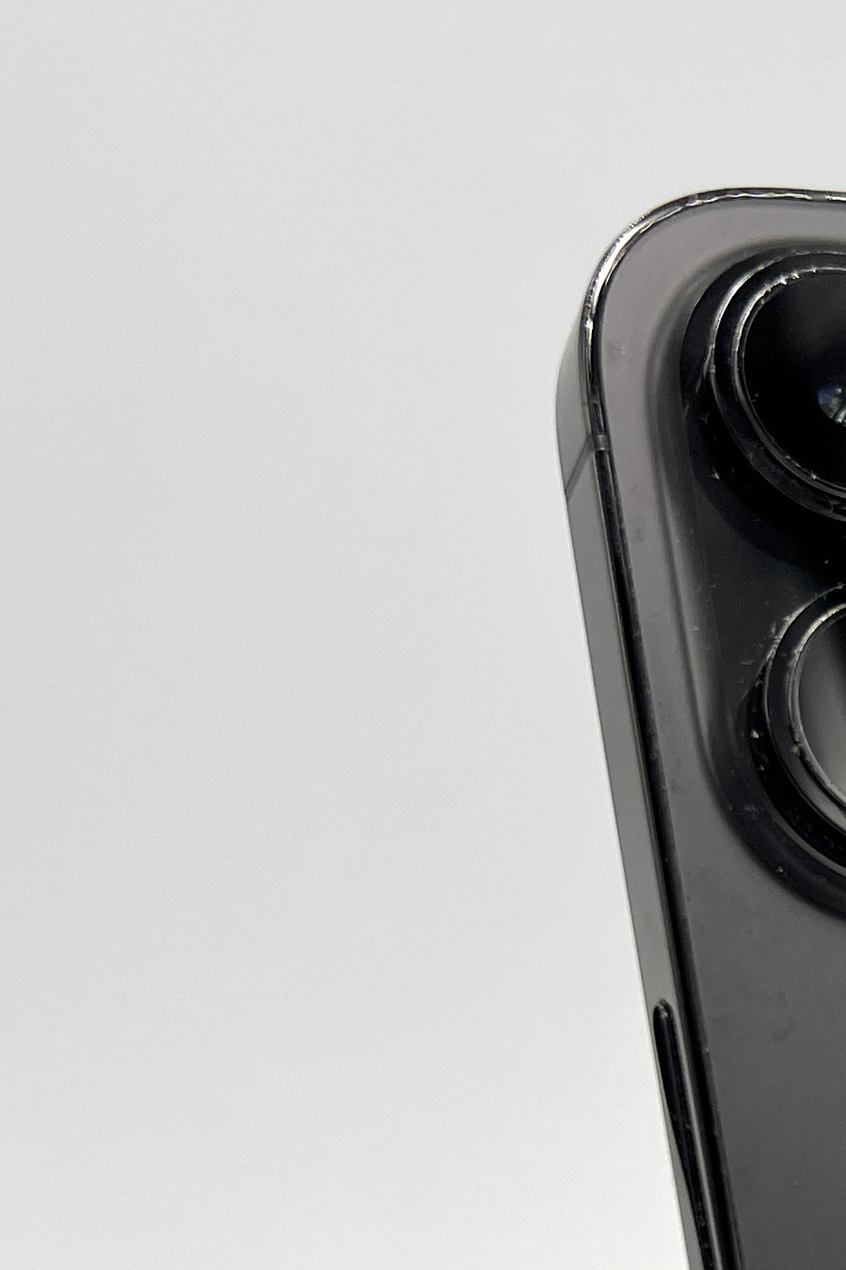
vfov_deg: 23.5
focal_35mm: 78
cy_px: 1566
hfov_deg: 15.9
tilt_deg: -16.7
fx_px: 2749
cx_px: 1312
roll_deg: -0.7
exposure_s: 1/1901
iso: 50
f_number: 1.5
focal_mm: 5.7
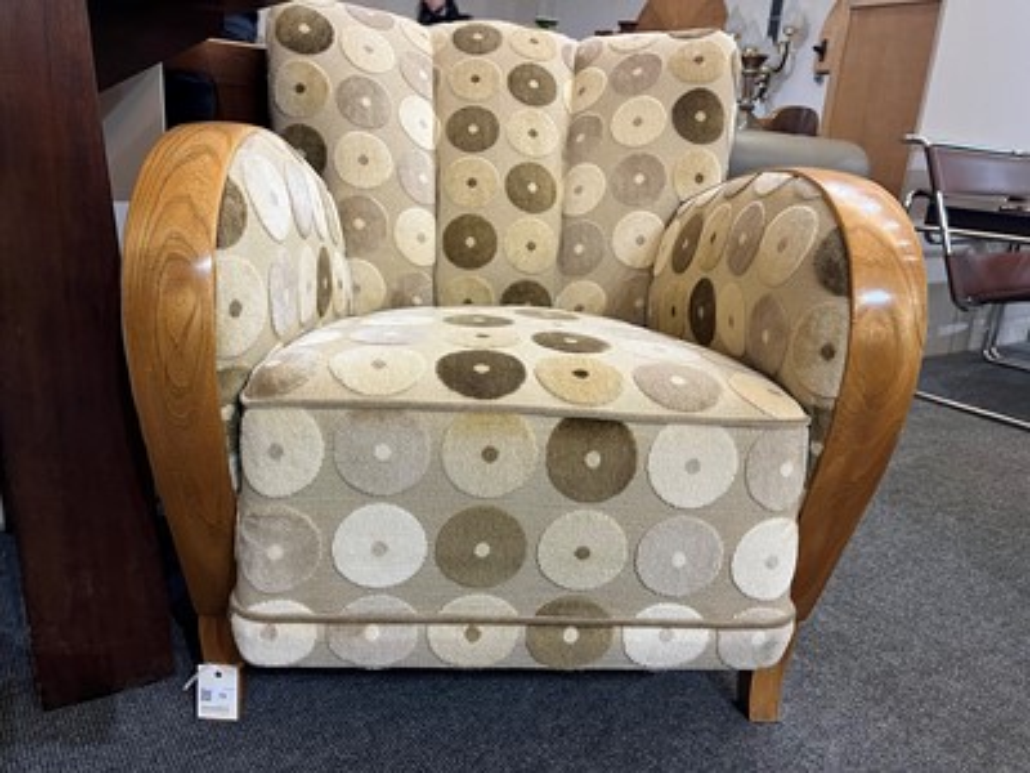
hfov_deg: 67.3
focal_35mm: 26
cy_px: 386
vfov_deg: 53.1
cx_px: 515
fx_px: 774
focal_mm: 5.1
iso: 125
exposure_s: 1/50
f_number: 1.6
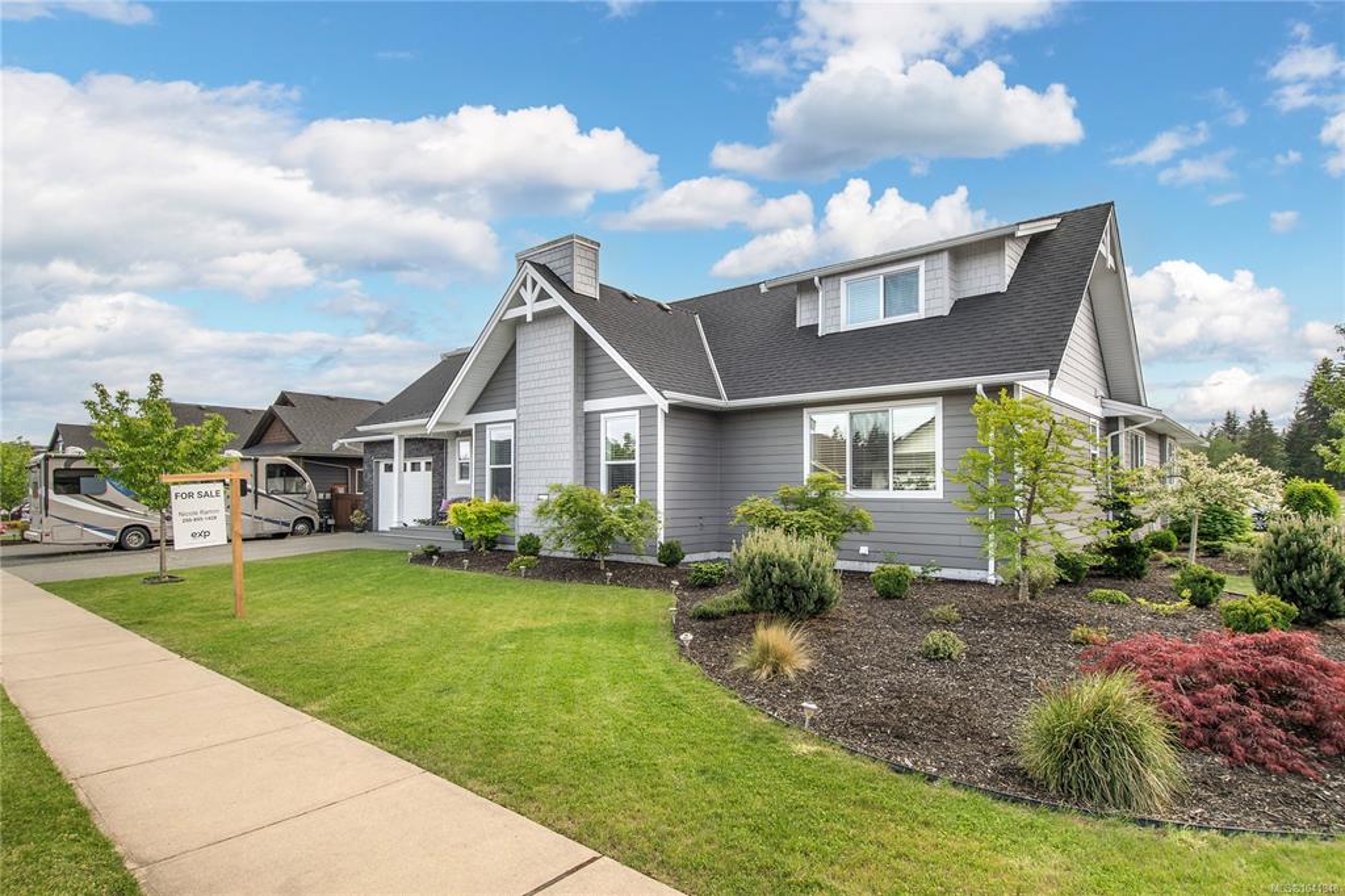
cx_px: 672
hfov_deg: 90.0
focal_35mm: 18
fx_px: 672
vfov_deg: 67.3
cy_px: 448
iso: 160
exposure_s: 1/400
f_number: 9
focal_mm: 12
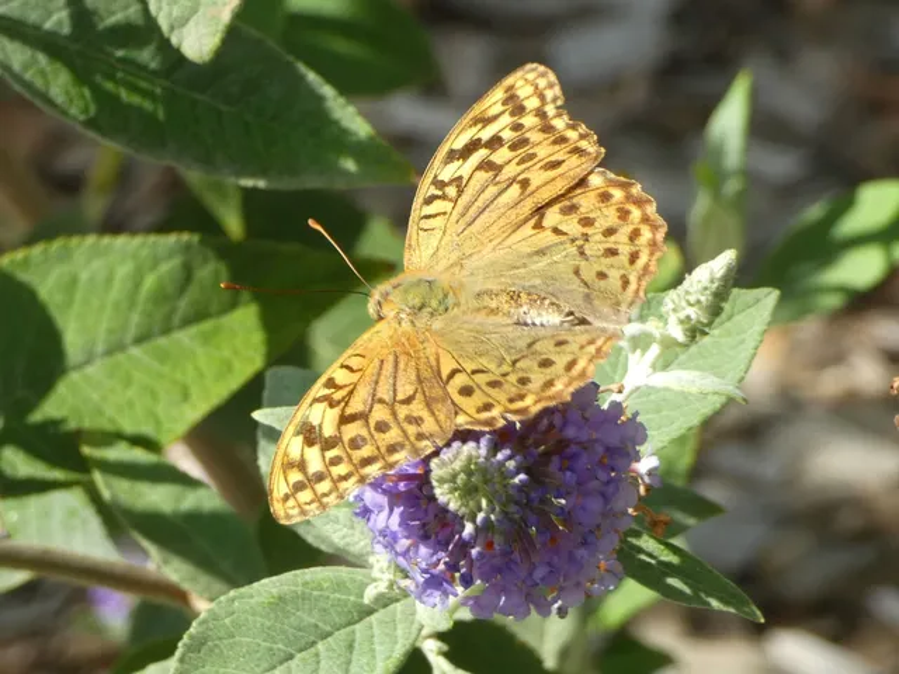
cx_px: 450
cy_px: 337
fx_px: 5636
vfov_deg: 6.8
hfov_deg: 9.1
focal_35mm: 217
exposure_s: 1/80
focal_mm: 38.9
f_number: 5.5
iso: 100
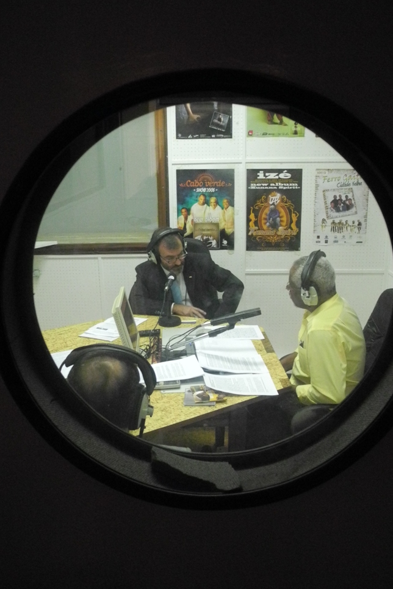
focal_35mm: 33
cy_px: 290
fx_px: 540
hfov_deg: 40.0
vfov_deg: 57.2
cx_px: 193
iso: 800
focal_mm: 6
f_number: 2.8
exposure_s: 1/70.1
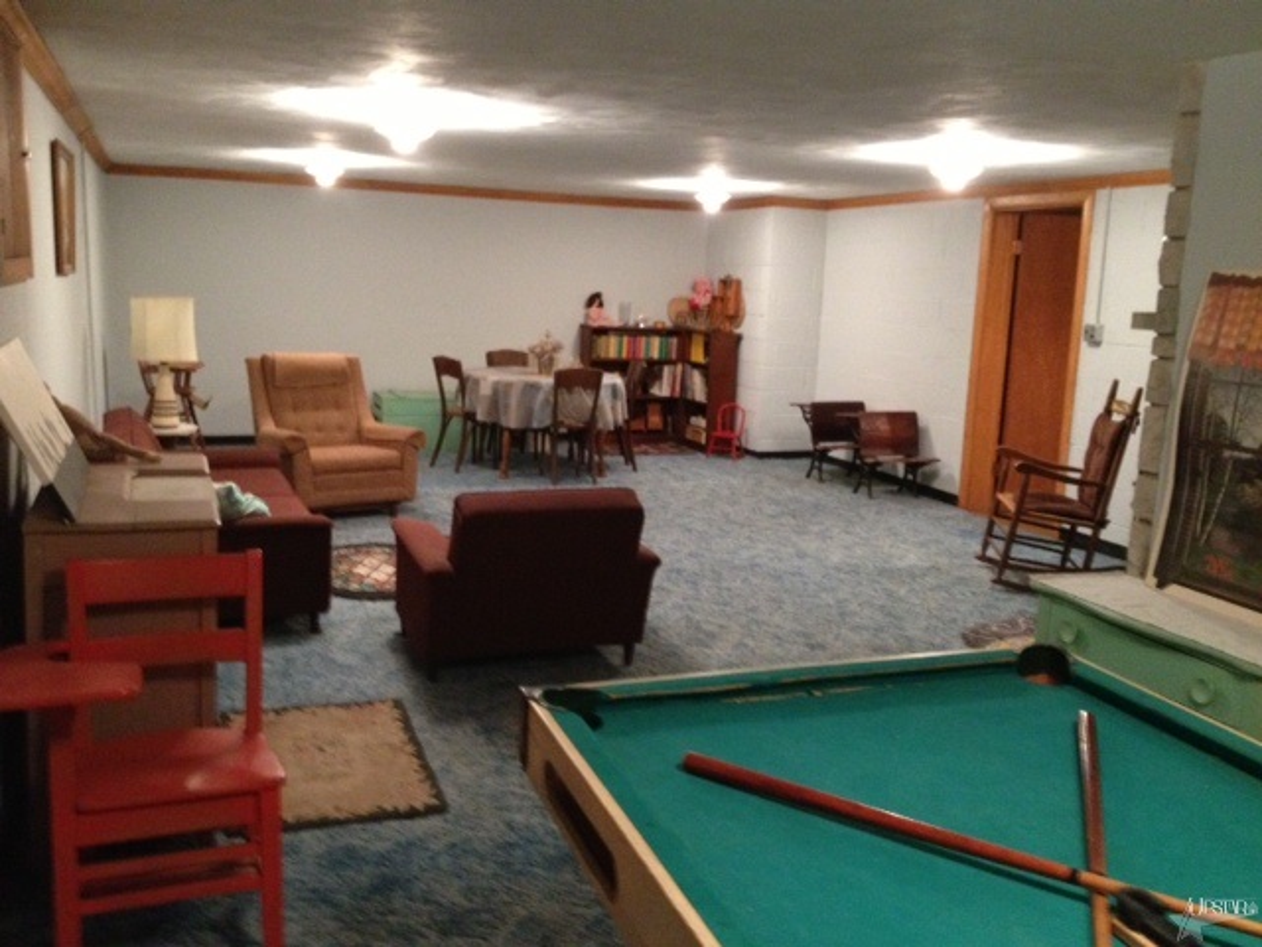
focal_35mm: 35
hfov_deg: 52.6
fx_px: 1276
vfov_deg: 40.7
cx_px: 631
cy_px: 474
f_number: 2.4
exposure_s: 1/15
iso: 500
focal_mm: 4.28
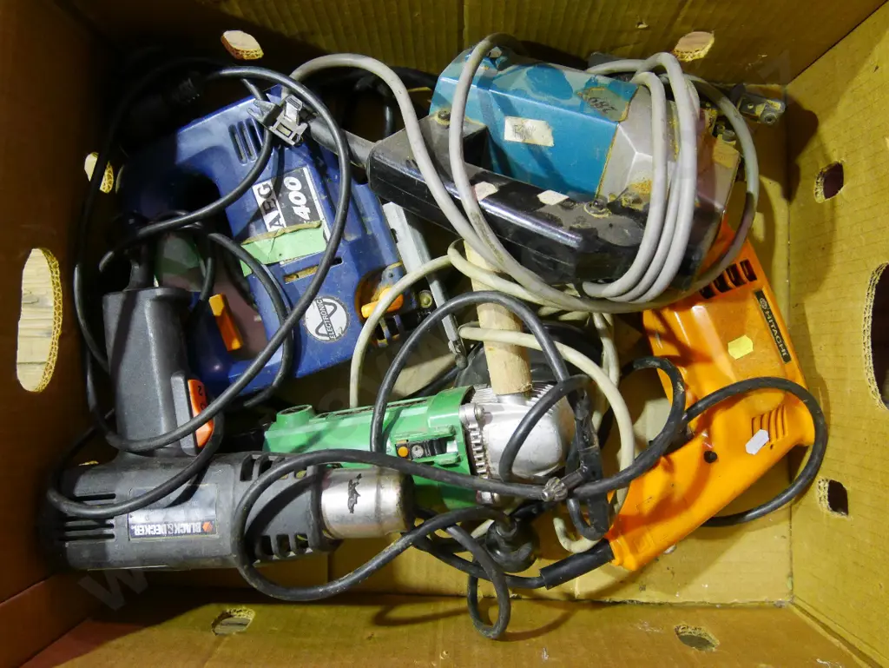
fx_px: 771
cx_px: 444
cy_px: 334
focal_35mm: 30
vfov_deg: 46.8
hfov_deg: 59.9
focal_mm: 15
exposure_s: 1/40
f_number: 4
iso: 3200
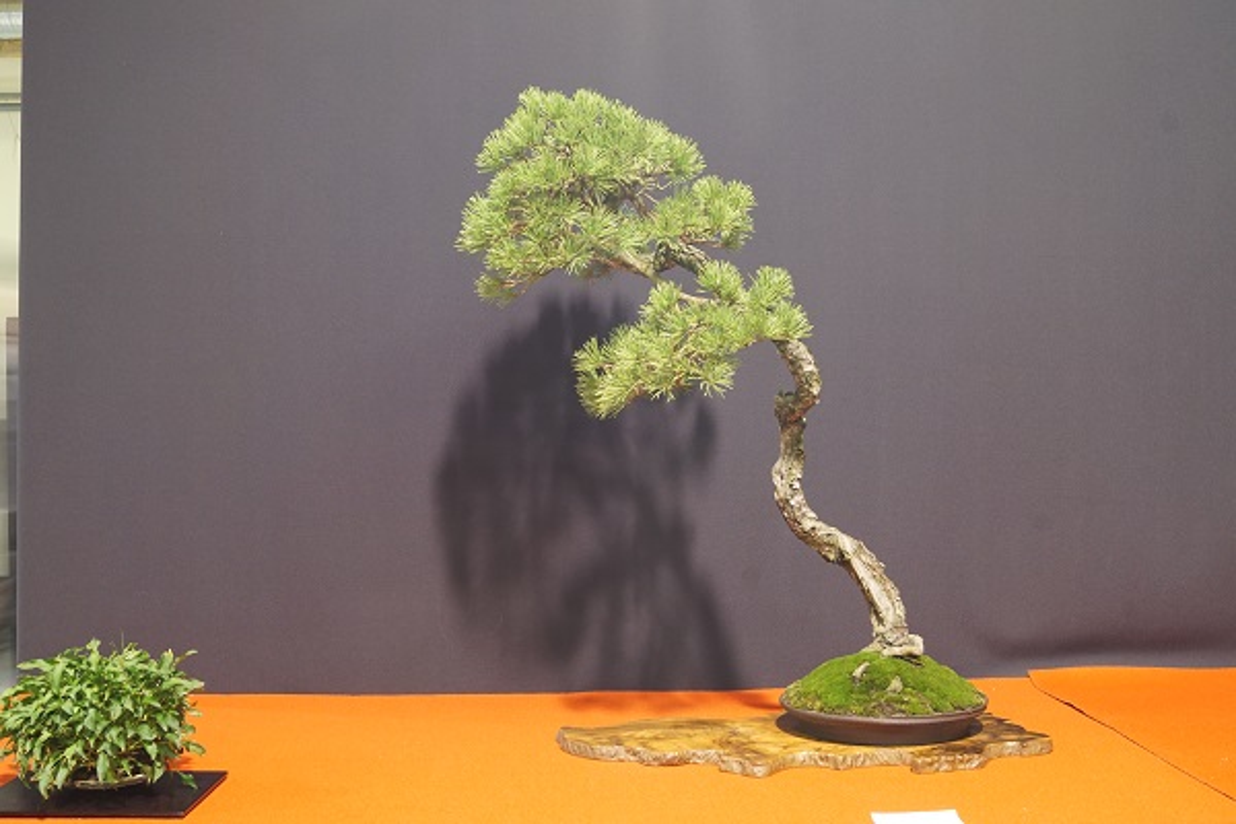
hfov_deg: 49.6
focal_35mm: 39
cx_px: 618
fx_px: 1339
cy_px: 412
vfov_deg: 34.2
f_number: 11
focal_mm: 26
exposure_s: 1
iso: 500
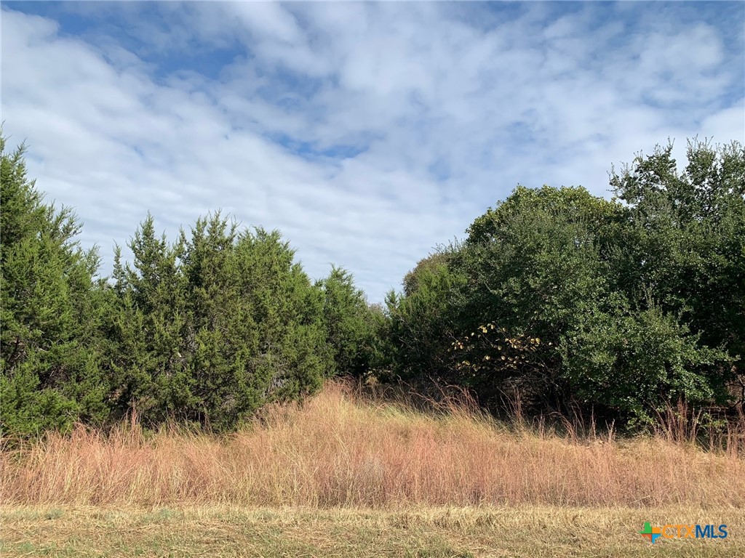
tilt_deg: +9.2
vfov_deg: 53.1
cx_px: 372
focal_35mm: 26
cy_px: 279
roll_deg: -2.2
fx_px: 560
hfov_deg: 67.3
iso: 25
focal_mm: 4.25
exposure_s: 1/2545
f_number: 1.8
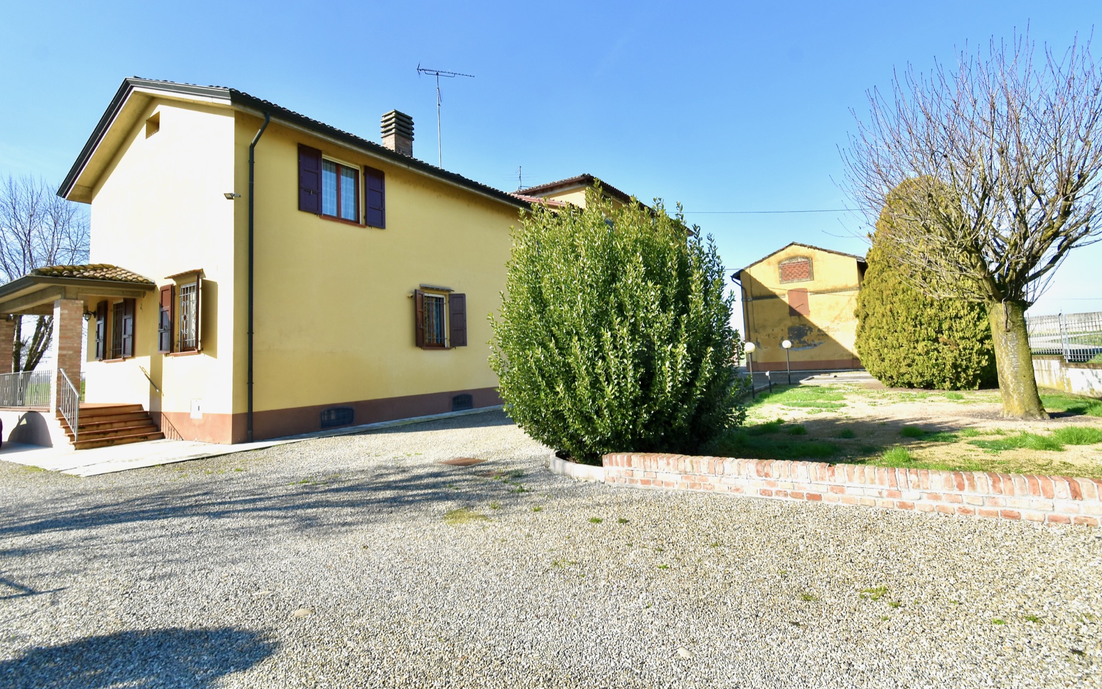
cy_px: 315
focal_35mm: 16
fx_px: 481
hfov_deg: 97.8
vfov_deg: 71.1
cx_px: 562
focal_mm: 10
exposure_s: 1/320
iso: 400
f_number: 9
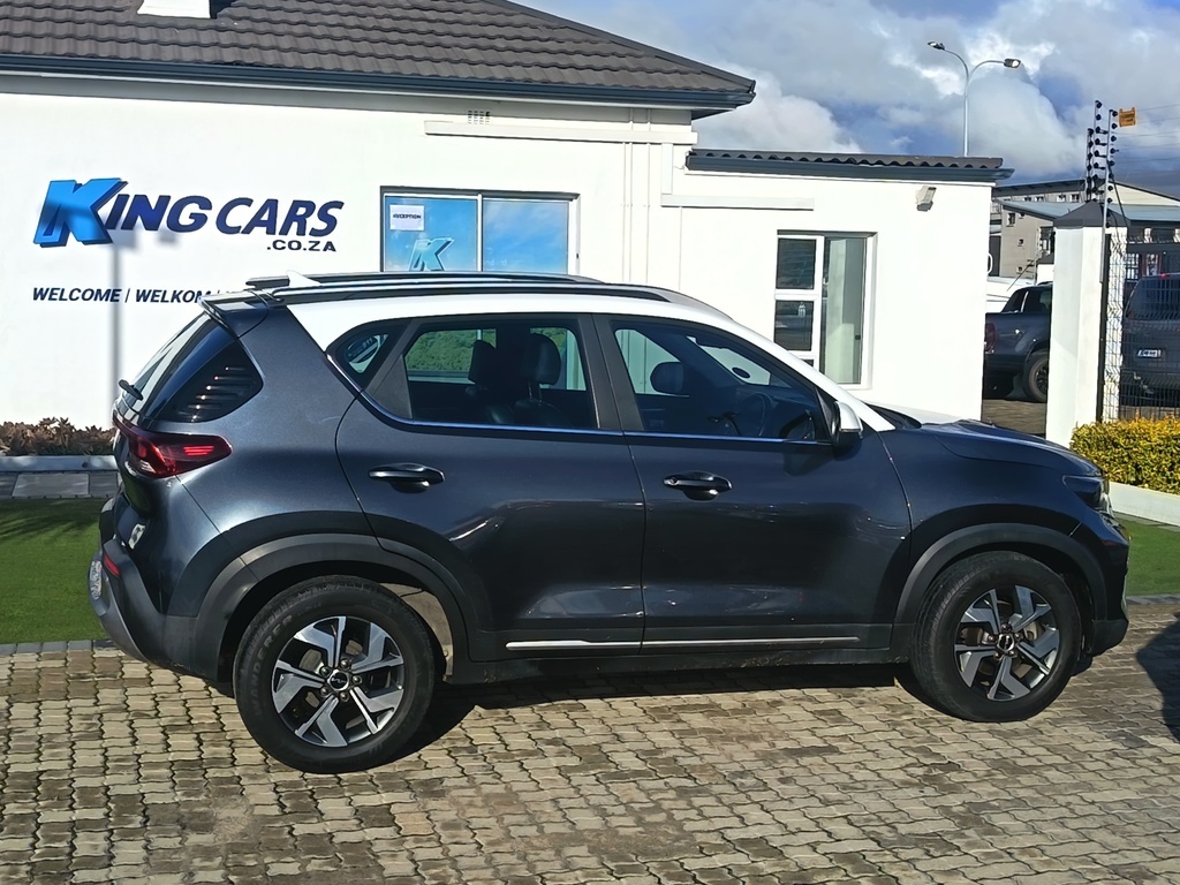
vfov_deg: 30.3
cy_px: 442
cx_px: 590
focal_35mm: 48
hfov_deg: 39.7
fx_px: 1636
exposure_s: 1/1269
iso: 100
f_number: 1.75
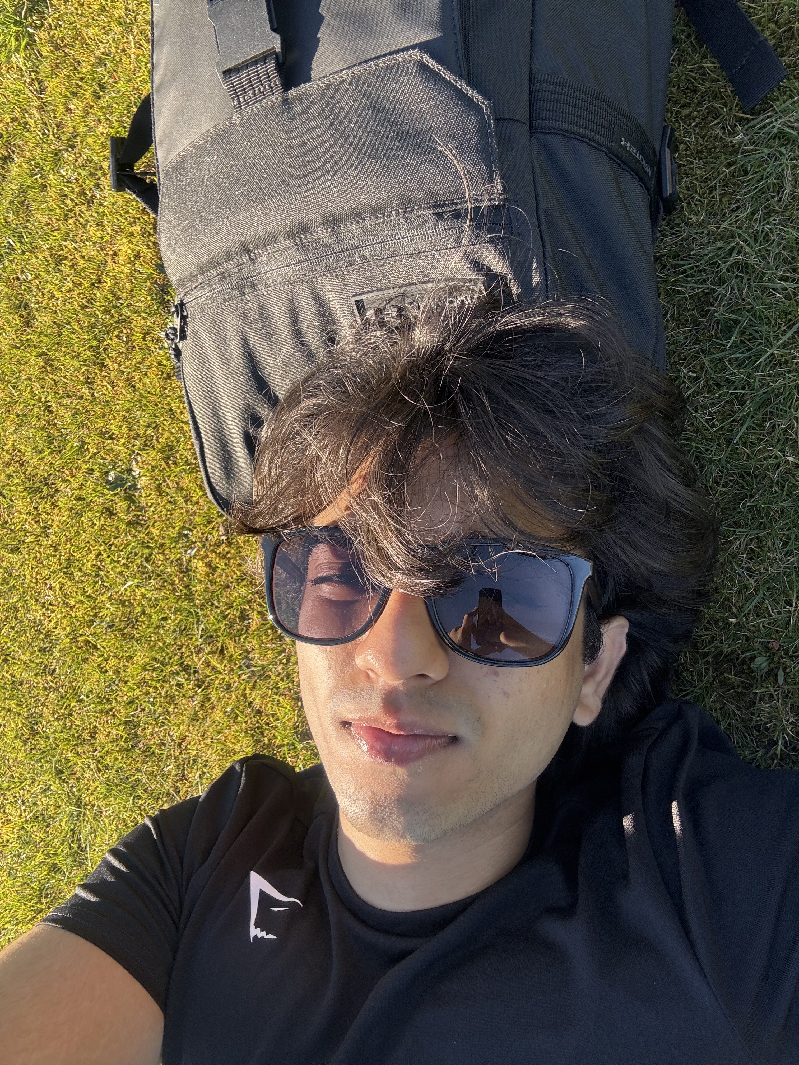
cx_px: 400
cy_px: 532
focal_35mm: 23
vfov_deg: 73.9
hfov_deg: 58.9
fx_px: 708
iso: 25
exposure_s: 1/268
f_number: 1.9
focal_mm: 2.69
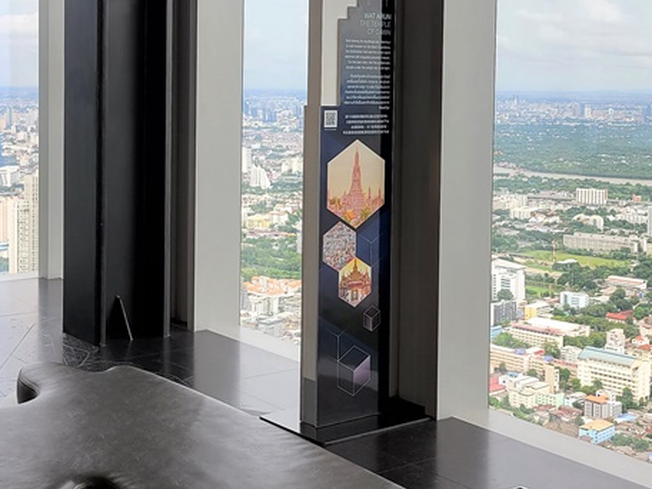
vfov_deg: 25.4
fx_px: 1074
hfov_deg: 33.3
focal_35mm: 57
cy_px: 123
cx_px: 193
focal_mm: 5.4
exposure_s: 1/202
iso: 40
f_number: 1.8
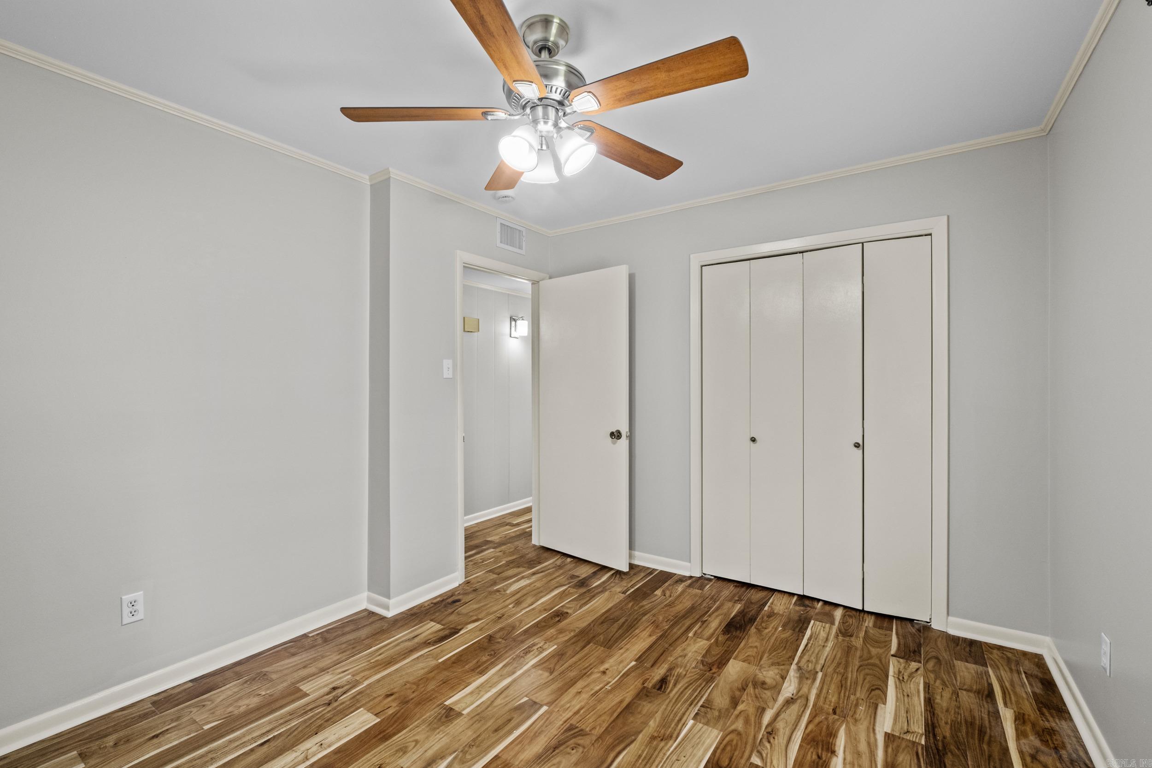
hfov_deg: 100.4
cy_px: 384
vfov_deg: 77.3
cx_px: 576
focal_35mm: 15
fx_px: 480
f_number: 7.1
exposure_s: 1/3
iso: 400
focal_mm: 10
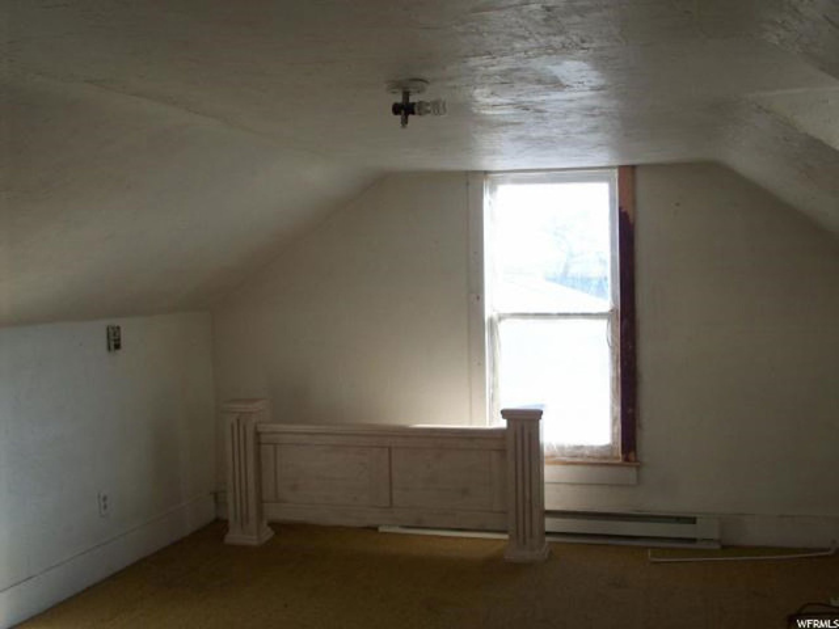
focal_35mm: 37
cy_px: 314
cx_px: 420
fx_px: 897
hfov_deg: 50.1
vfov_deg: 38.7
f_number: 2.8
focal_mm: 6.2
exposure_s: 1/178
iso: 80
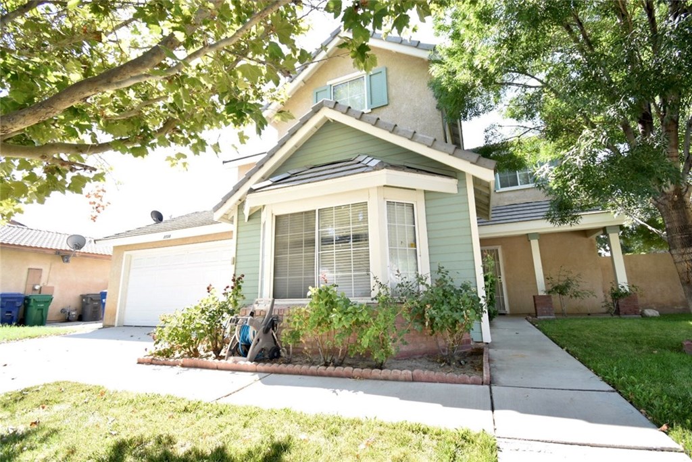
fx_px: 288
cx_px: 346
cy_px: 231
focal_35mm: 15
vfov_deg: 77.3
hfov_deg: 100.4
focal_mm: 10
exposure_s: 1/125
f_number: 4.5
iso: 160
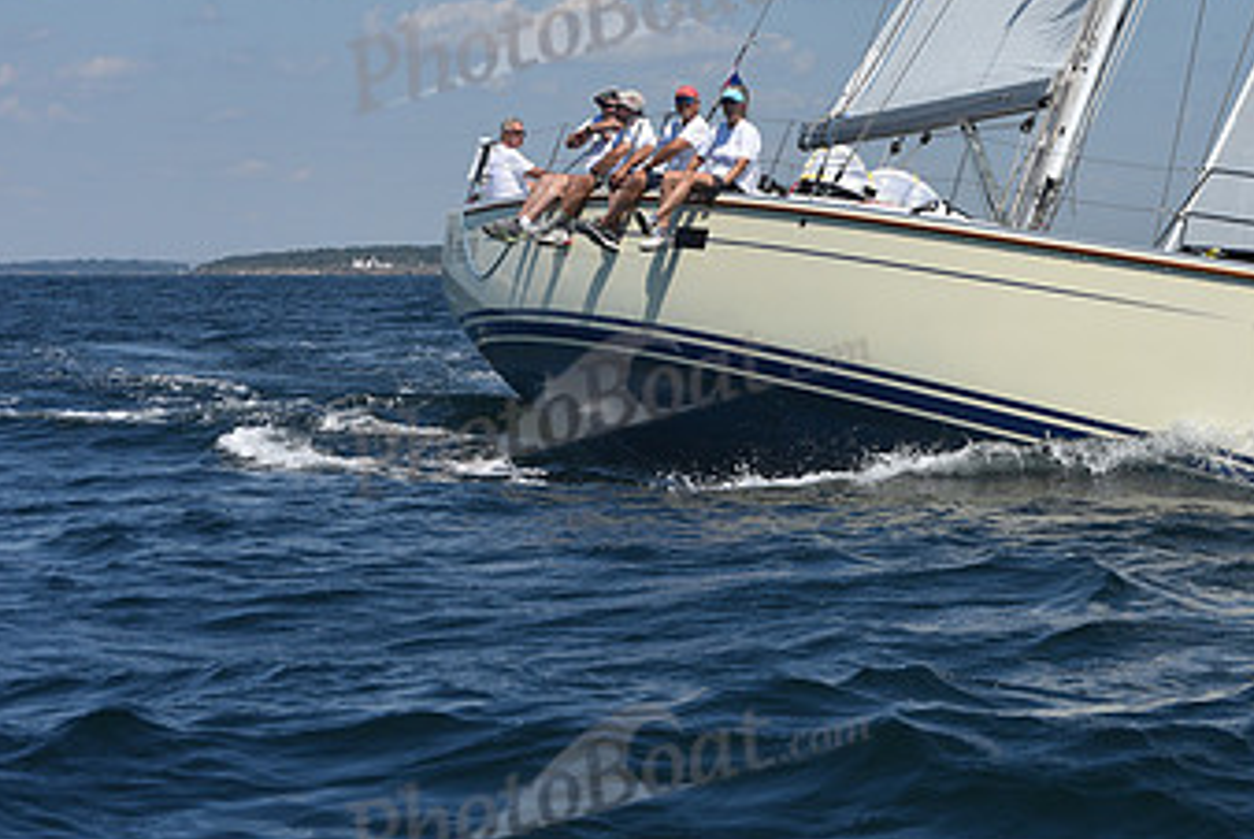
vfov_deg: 11.4
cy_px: 158
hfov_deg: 16.9
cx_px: 1065
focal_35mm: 120
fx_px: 4183
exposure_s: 1/1000
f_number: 9
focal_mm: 70
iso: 200
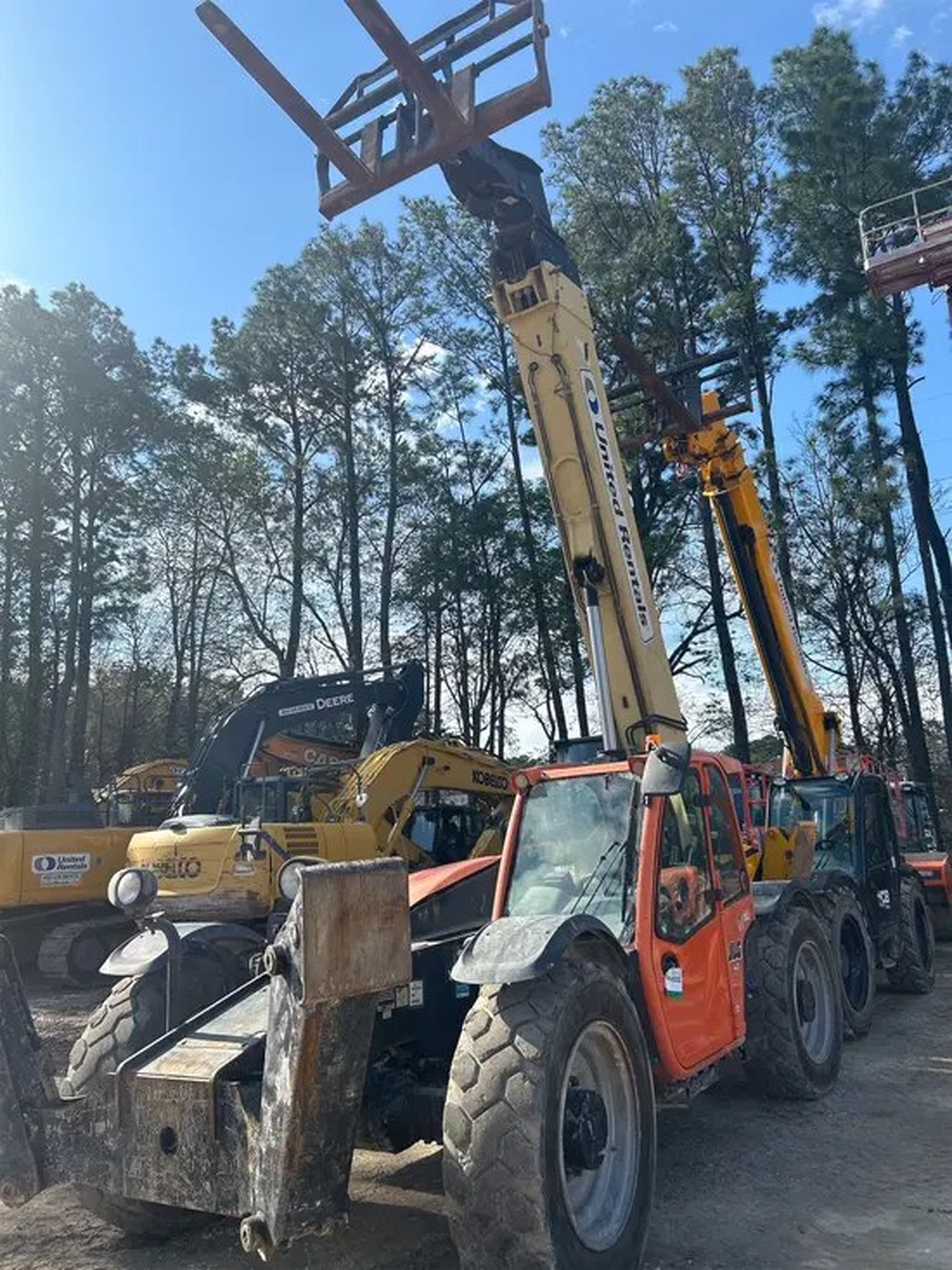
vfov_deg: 67.3
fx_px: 953
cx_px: 476
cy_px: 635
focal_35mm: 26
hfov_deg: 53.1
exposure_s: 1/2632
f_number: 1.5
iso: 50
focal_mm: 5.7
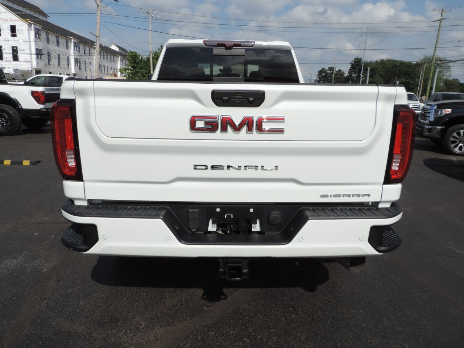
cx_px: 232
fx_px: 322
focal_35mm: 24
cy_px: 174
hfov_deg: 71.6
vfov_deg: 56.8
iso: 80
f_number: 4.2
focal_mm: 4.3
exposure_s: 1/1250
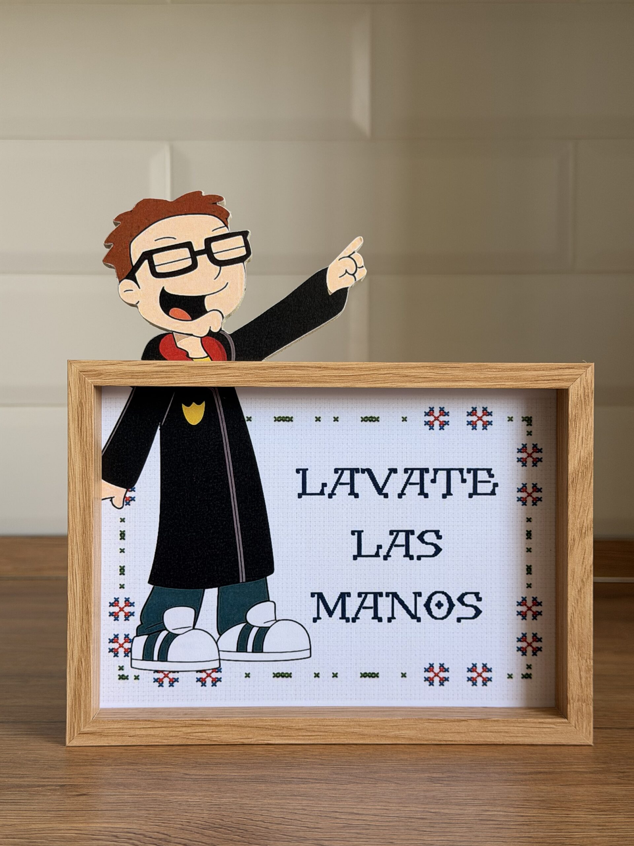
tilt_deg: -1.6
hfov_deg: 30.3
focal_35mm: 48
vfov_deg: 39.7
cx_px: 317
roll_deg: +0.0
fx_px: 1172
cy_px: 423
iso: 50
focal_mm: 6.76
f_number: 1.78
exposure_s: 1/121
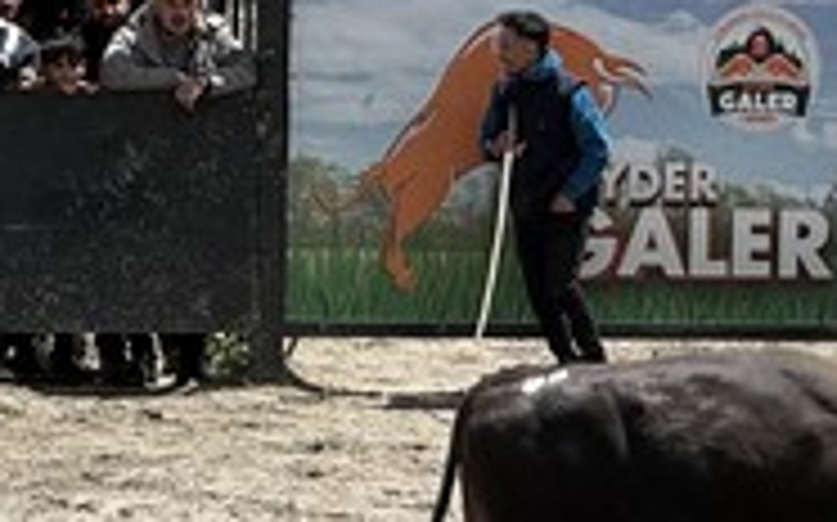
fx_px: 11558
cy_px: 407
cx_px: 1148
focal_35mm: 507
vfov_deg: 2.6
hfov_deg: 4.1
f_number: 2.8
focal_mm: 15.66
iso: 64
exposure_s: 1/1368
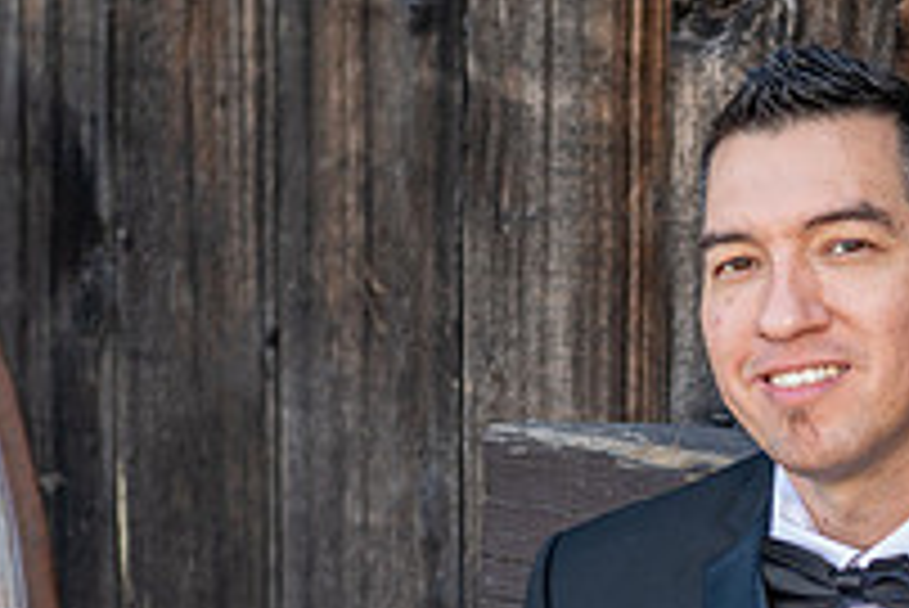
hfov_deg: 8.2
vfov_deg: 5.5
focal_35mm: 249
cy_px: 935
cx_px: 836
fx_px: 6292
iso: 200
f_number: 4.5
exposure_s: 1/160
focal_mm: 70
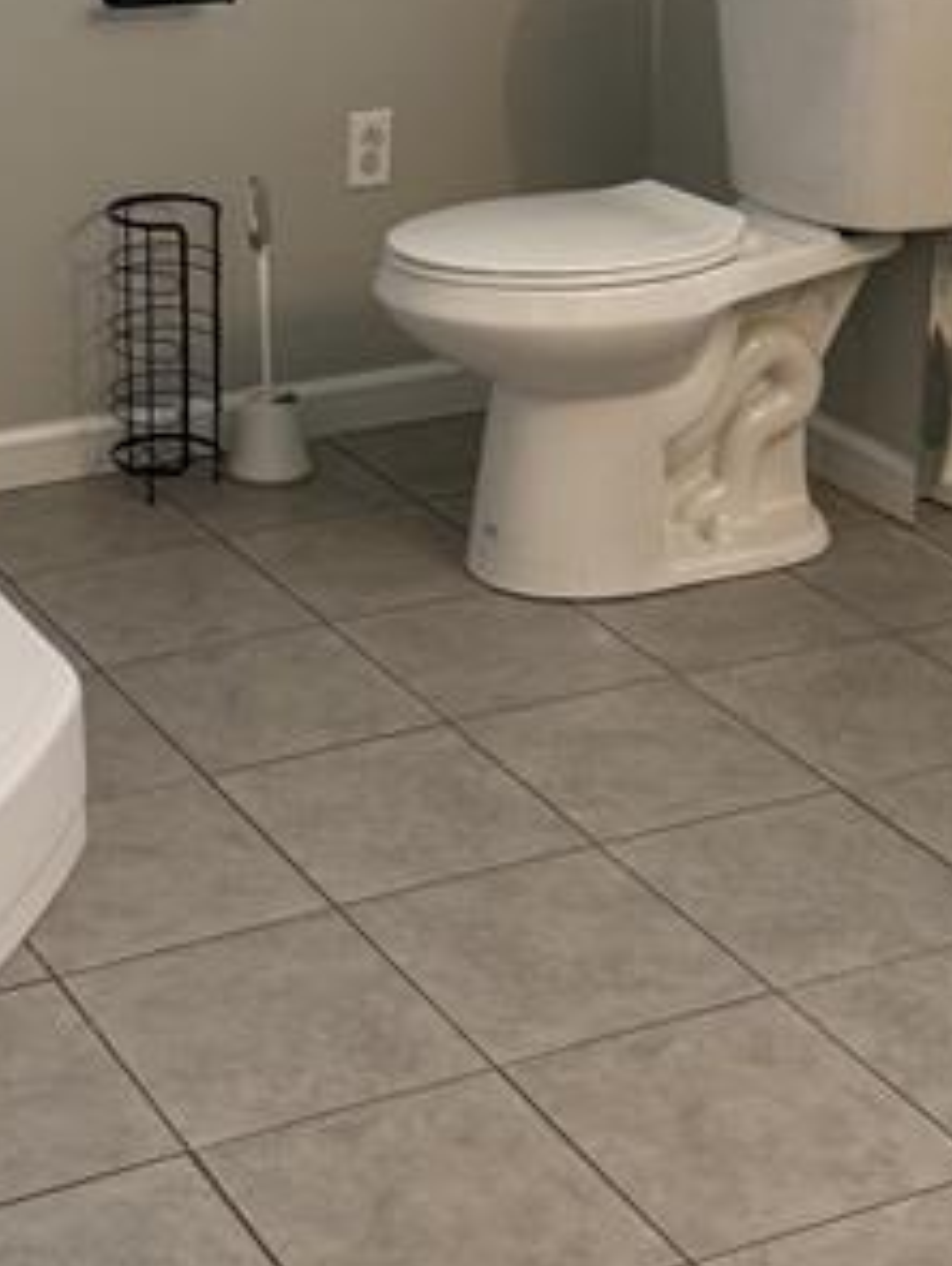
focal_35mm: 78
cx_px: 120
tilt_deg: -13.4
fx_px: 2854
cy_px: 107
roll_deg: -0.1
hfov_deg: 18.7
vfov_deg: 24.2
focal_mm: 6.76
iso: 160
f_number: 1.78
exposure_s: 1/120
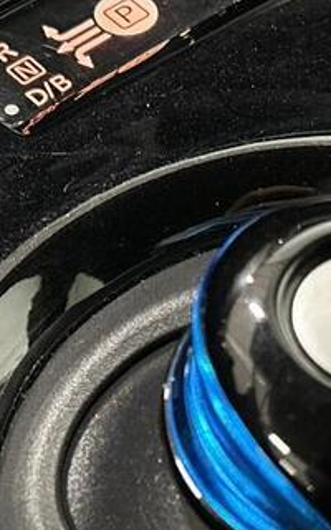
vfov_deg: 16.8
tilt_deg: -50.4
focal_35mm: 124
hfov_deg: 10.6
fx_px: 1790
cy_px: 310
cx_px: 172
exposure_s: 1/33
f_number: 1.5
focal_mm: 5.7
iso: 640
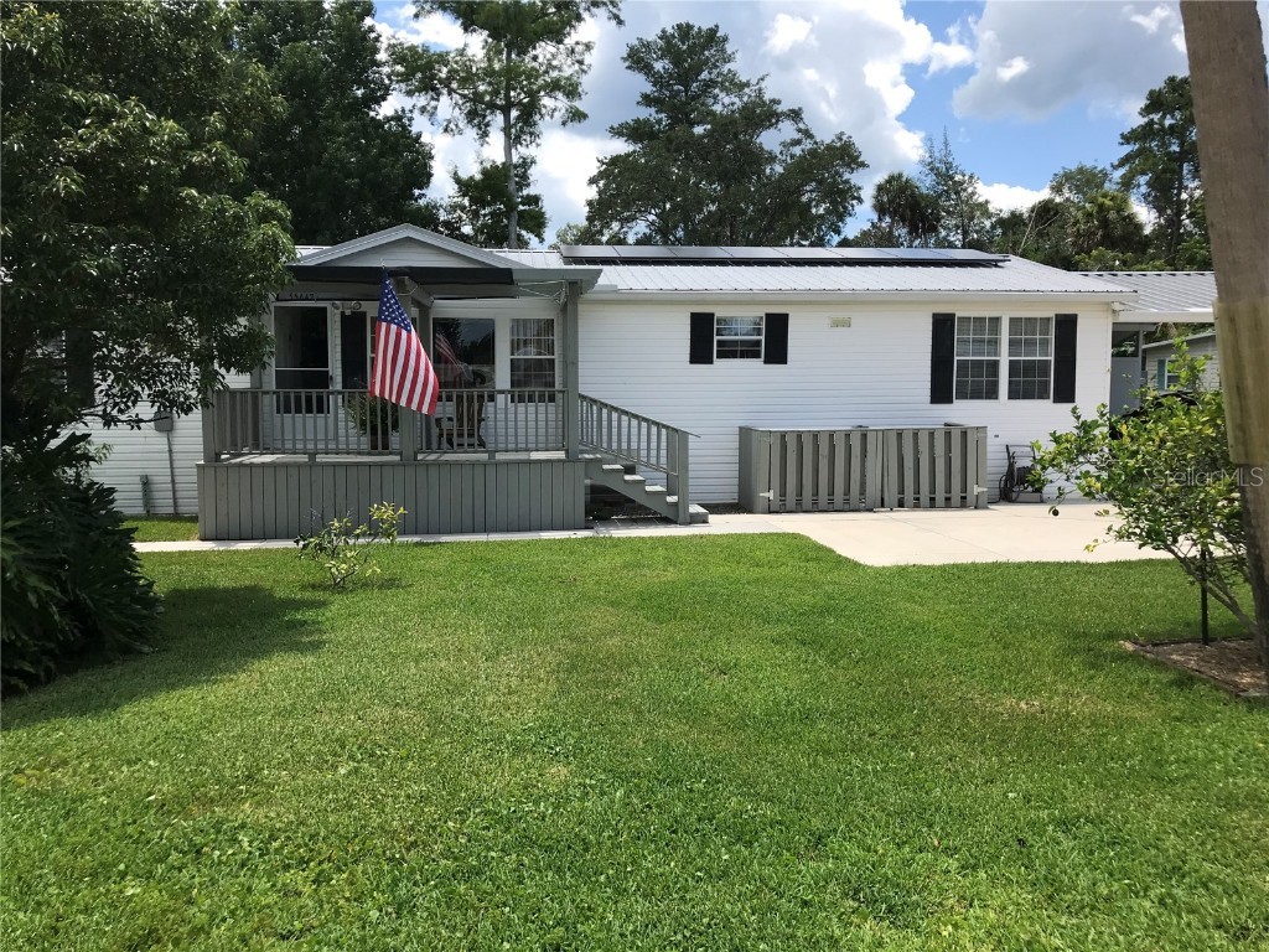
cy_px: 476
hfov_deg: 63.4
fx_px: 1026
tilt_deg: -5.9
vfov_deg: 49.7
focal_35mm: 28
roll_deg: +0.6
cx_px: 634
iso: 20
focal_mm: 3.99
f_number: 1.8
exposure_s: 1/1773
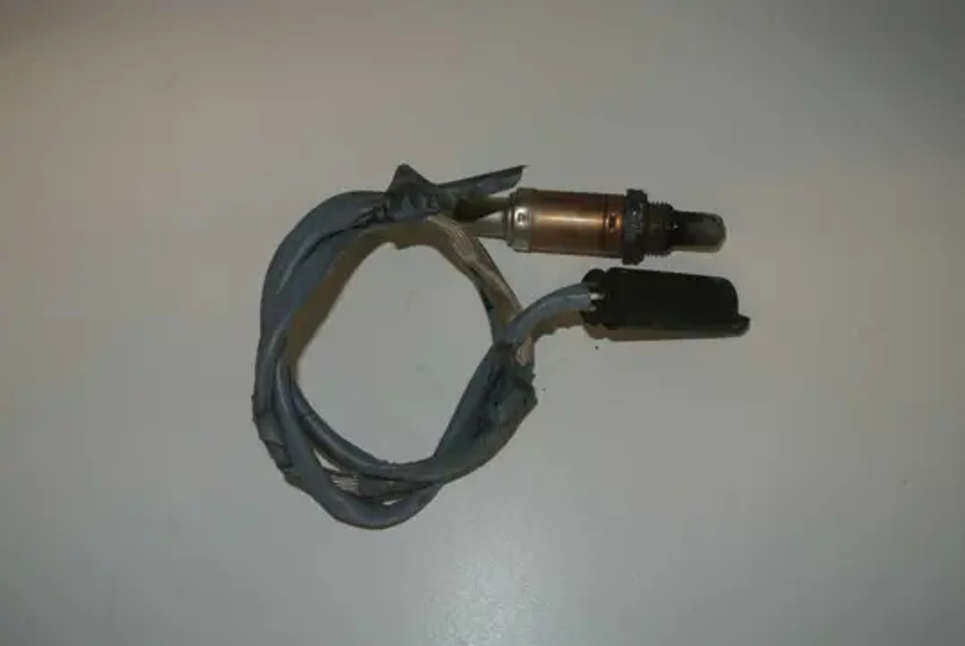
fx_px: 939
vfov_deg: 37.9
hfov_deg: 54.4
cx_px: 482
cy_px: 323
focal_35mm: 35
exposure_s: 1/60
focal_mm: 13.1
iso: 200
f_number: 4
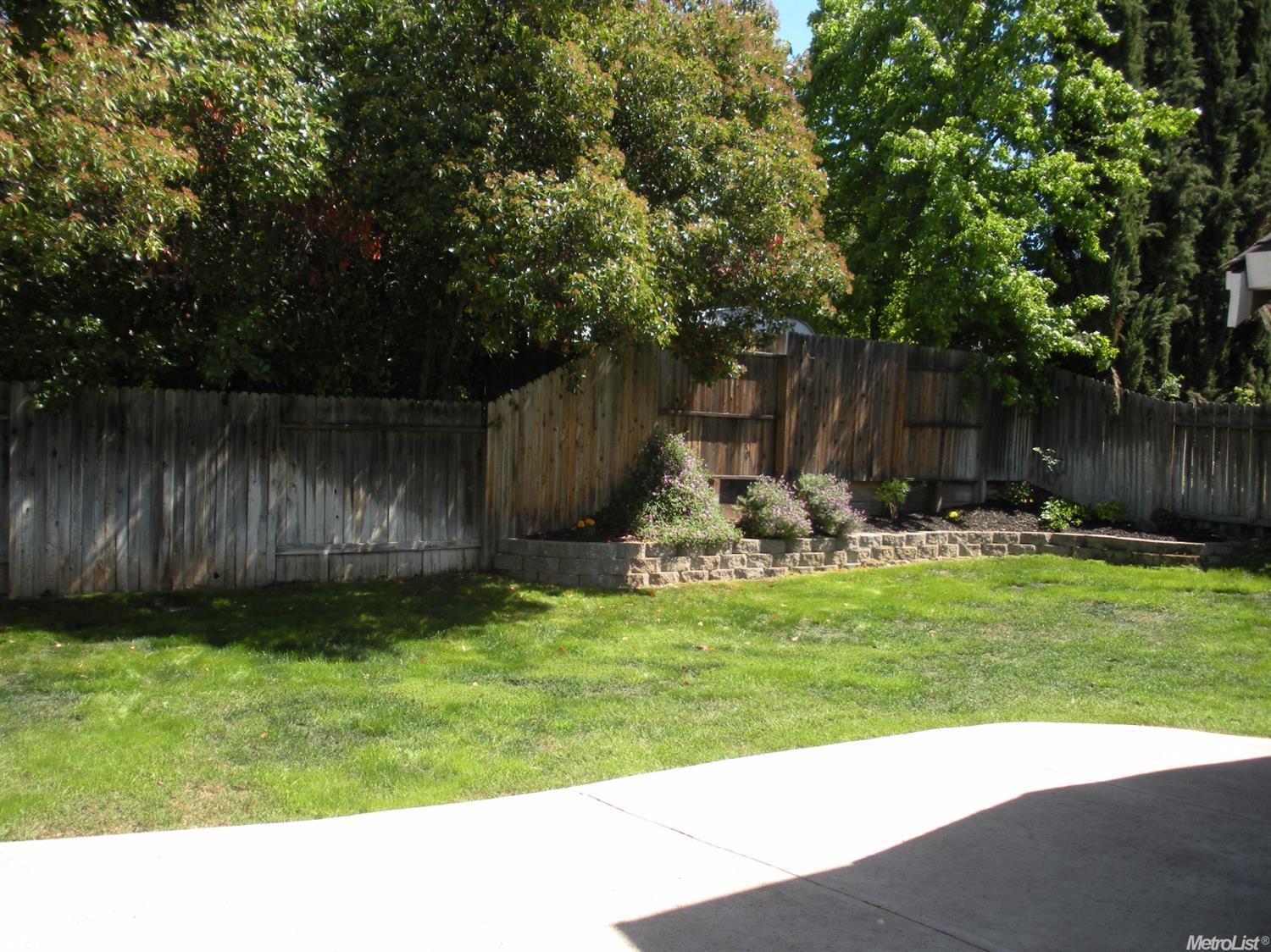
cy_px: 476
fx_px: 1285
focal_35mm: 35
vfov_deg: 40.7
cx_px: 636
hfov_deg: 52.6
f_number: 3.5
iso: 92
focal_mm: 6.3
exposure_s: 1/357
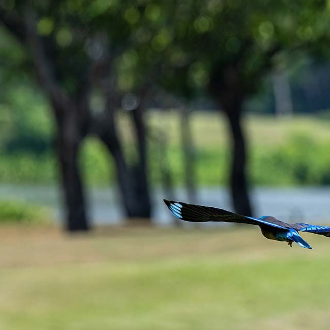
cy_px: 165
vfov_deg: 6.8
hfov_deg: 6.8
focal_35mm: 256
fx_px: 2761
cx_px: 190
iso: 360
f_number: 4
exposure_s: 1/5000
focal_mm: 200
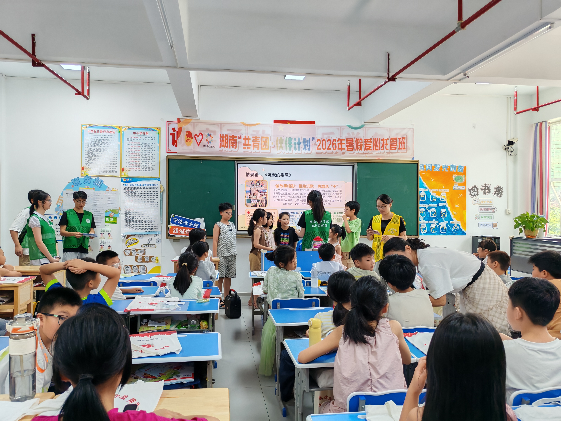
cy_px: 210
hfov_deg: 65.3
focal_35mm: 27
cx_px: 280
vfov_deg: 51.4
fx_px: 438
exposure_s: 1/100
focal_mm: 5.52
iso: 125
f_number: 1.95
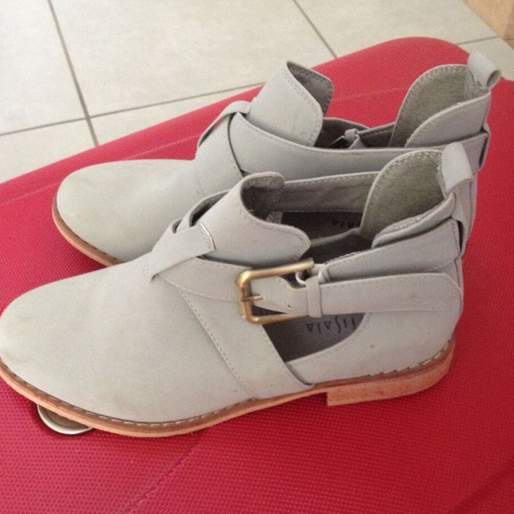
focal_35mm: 45
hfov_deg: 37.5
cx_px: 246
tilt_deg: -49.5
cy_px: 262
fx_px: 756
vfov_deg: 37.6
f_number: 2.4
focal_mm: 4.28
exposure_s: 1/15
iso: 400
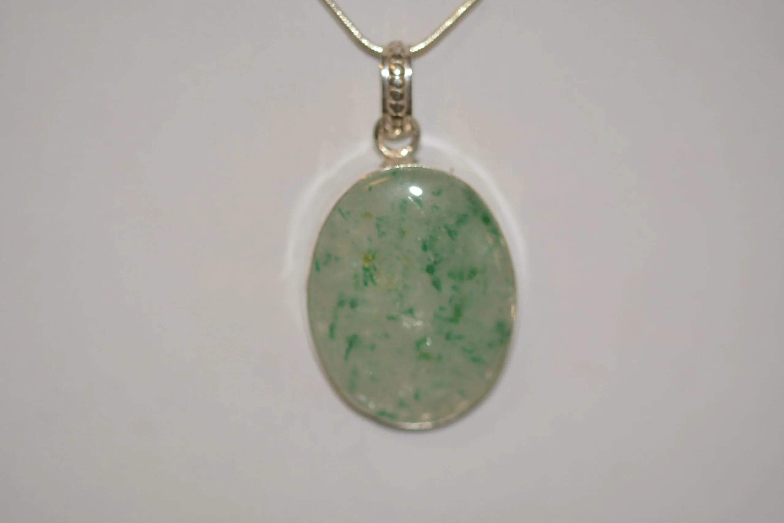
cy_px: 262
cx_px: 392
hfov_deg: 13.0
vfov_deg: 8.7
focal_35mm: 158
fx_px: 3431
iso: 250
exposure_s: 1/60
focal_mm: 105
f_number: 3.5
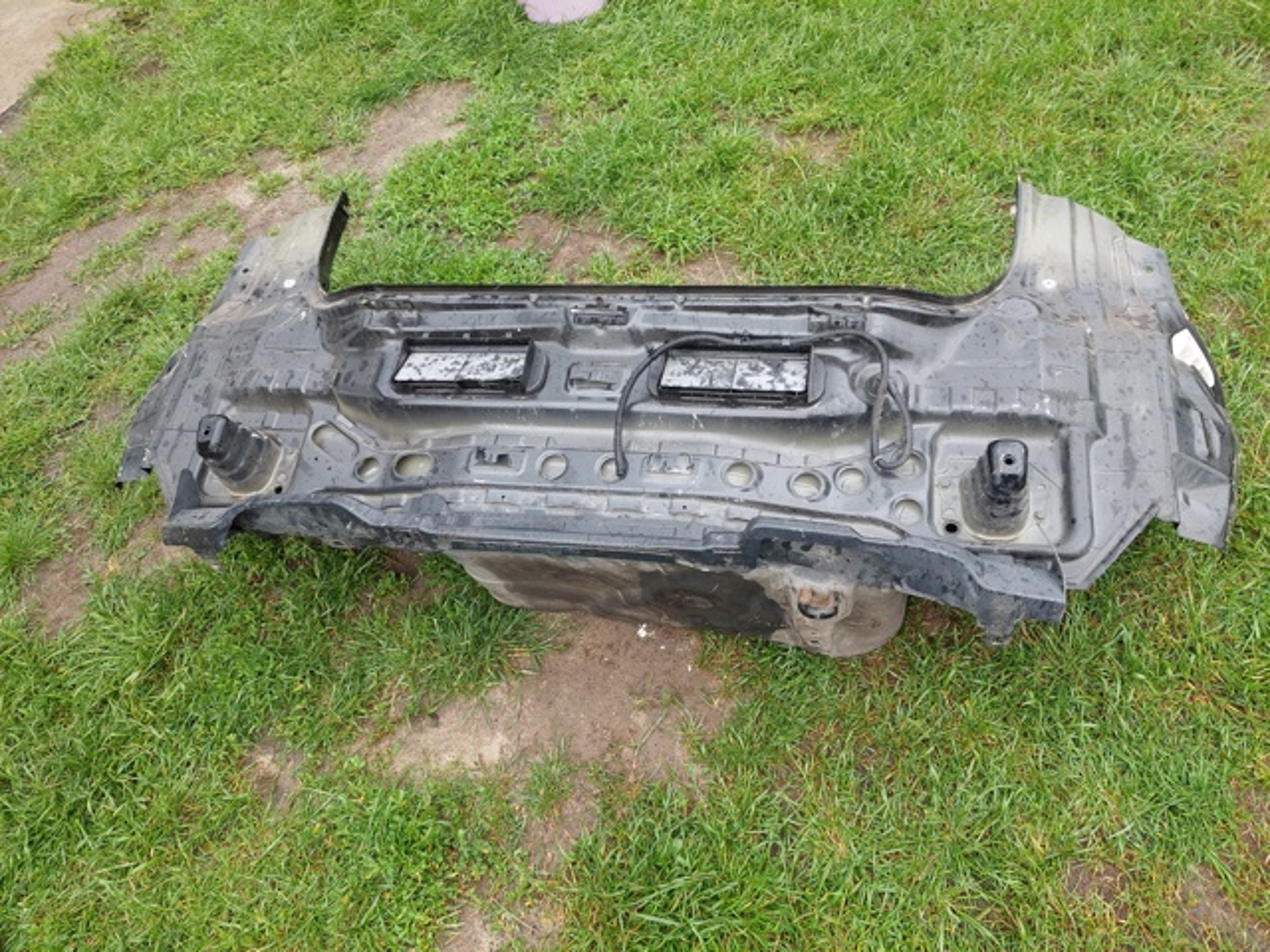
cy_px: 476
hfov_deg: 71.6
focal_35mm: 24
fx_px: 881
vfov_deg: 56.8
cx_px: 635
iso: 40
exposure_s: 1/118
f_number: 1.8
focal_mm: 5.23
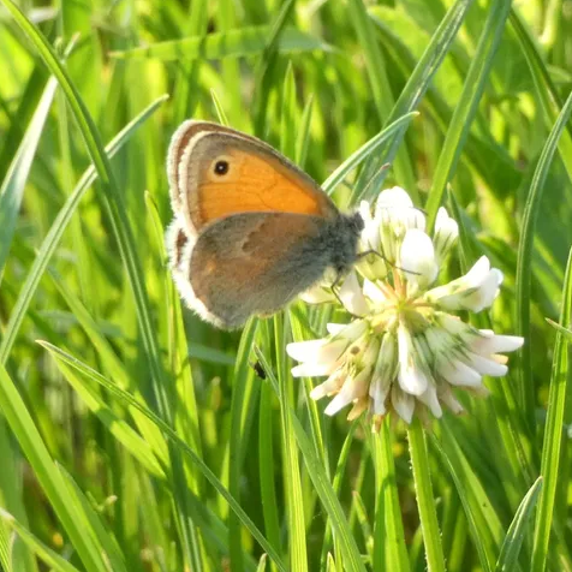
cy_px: 285
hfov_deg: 9.0
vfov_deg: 9.0
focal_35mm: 195
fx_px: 3646
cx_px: 351
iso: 400
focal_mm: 29.5
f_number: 5.4
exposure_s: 1/80
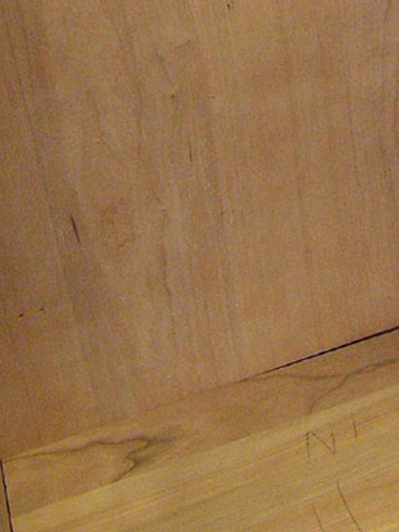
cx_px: 444
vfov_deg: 20.4
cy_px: -130
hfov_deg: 16.1
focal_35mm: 89
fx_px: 1368
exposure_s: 1/20
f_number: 3.4
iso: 140
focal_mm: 5.5
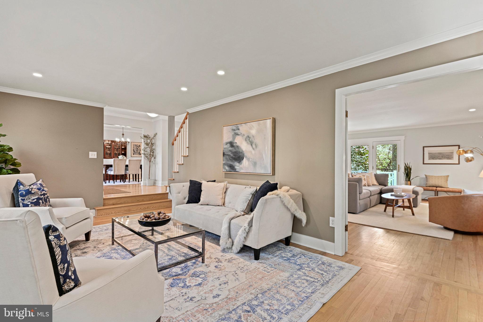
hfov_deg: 96.7
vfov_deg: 73.7
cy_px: 161
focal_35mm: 16
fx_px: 215
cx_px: 242
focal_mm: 16
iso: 500
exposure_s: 1/2
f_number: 9
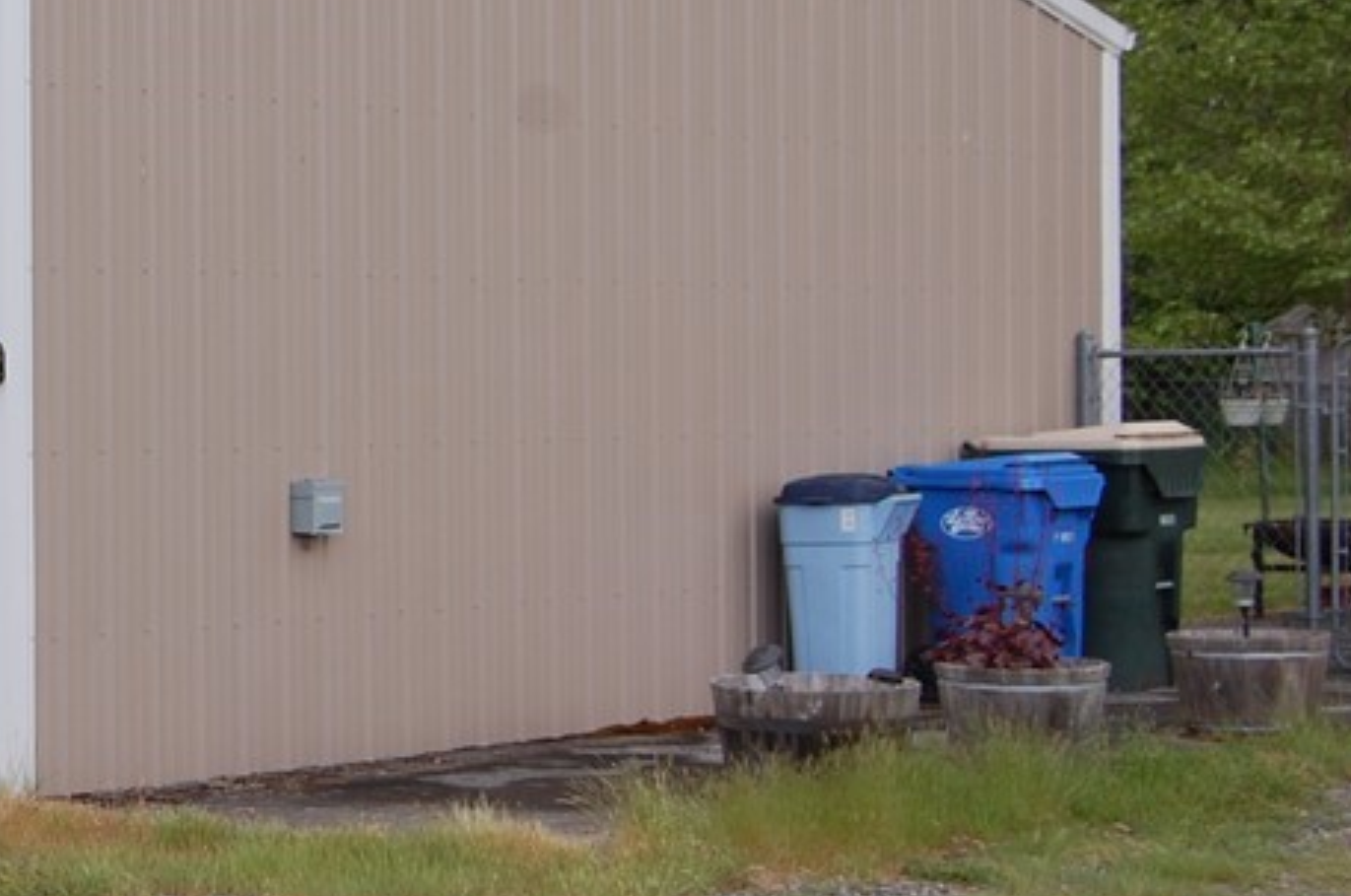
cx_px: -217
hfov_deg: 19.4
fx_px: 3746
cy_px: 399
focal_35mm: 100
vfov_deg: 13.6
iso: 200
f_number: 7.1
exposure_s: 1/200
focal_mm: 28
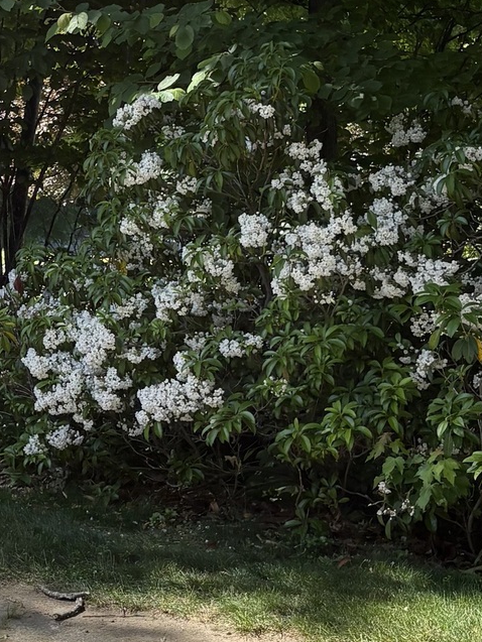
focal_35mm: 94
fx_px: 1745
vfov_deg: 20.8
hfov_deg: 15.5
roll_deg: -1.1
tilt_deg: -4.2
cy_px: 246
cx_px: 11
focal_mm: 5.96
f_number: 1.6
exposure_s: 1/1064
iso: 50
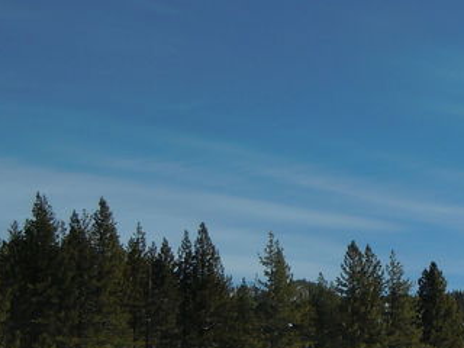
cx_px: 389
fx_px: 1005
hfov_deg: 25.4
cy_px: 306
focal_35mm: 75
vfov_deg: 19.3
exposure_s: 1/400
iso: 100
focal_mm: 5.4
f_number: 7
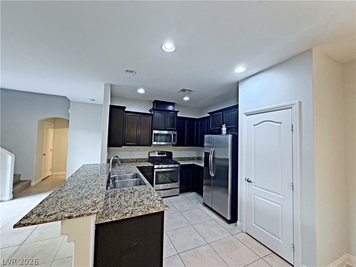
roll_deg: -2.4
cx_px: 178
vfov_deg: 85.7
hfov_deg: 102.1
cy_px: 134
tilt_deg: +5.6
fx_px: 144
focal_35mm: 14
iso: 200
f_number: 2.2
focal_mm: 2.22
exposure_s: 1/60
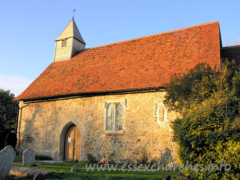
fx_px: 243
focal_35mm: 35
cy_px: 90
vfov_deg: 40.7
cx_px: 120
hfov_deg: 52.6
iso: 50
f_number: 4
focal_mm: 8.9
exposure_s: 1/105
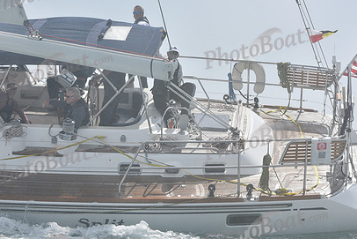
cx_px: 159
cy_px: 105
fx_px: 992
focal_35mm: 100
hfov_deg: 20.4
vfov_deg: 13.7
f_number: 13
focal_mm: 70
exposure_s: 1/800
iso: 320
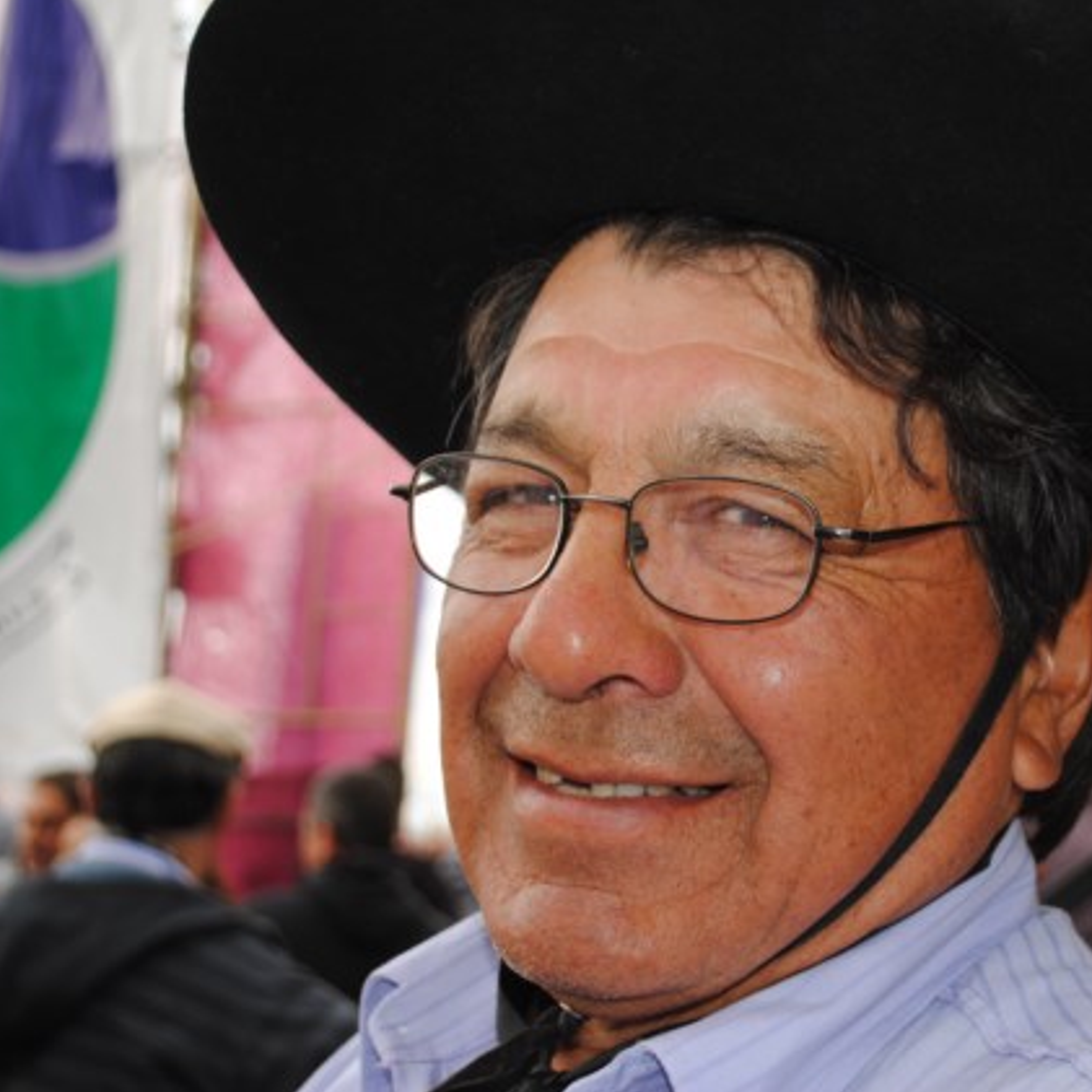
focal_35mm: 62
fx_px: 2213
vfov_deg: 27.7
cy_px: 547
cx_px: 739
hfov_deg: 27.5
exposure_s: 1/125
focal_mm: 32
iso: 100
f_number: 4.8
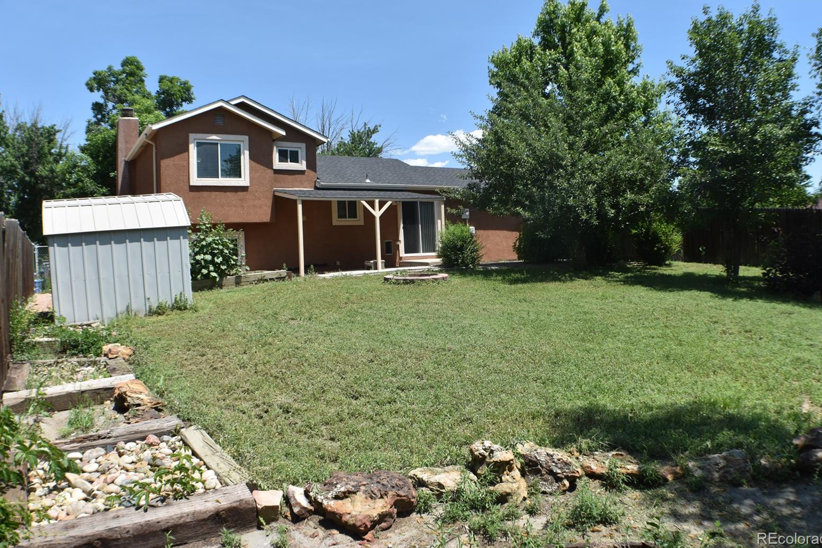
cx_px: 419
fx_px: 776
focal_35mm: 34
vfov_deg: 38.9
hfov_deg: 55.8
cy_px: 267
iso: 200
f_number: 9
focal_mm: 22
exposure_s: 1/320
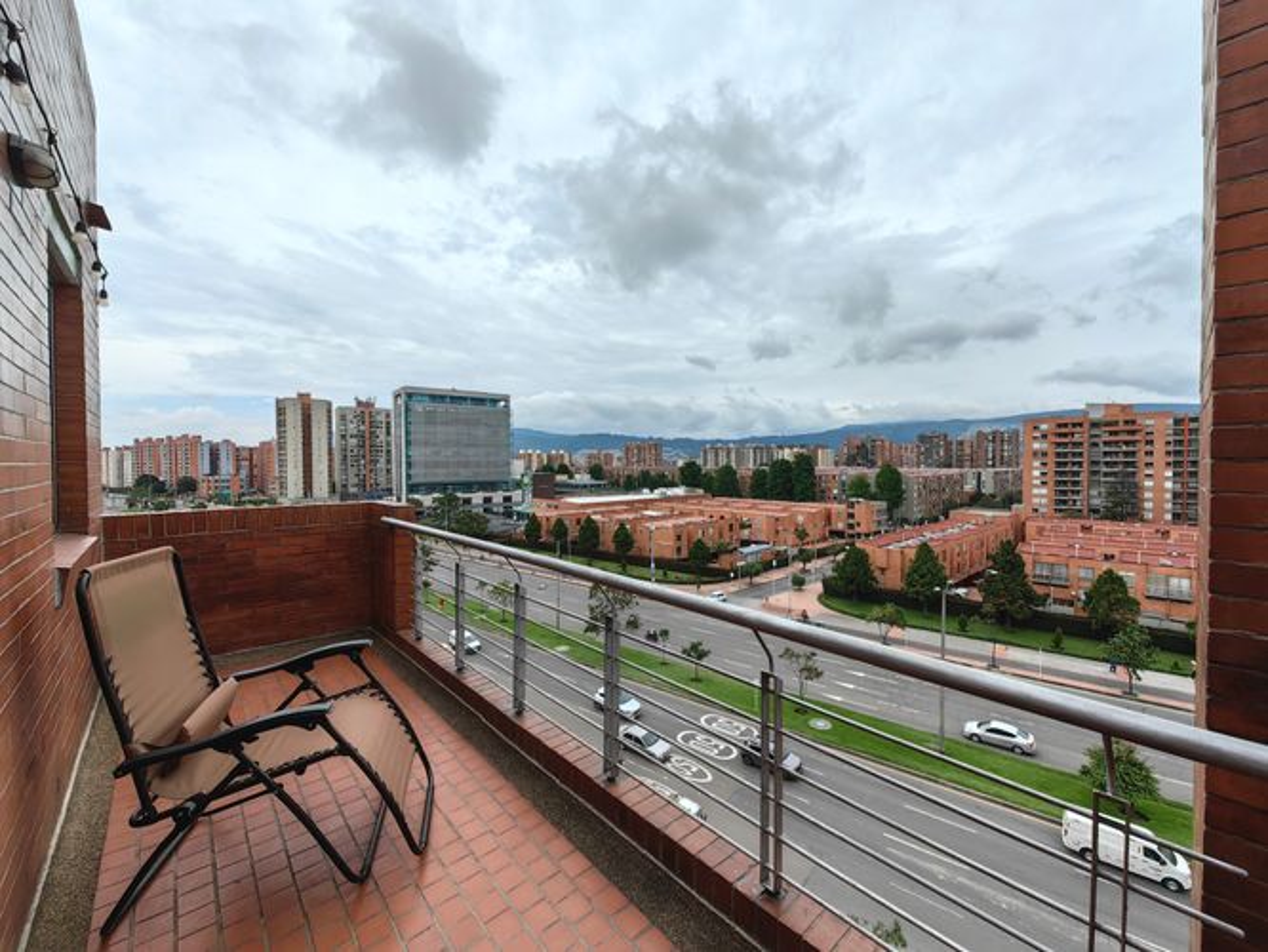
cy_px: 476
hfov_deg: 106.2
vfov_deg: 90.0
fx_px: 476
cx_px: 634
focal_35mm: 13
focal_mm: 1.95
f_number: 2.2
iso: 50
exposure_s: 1/2353
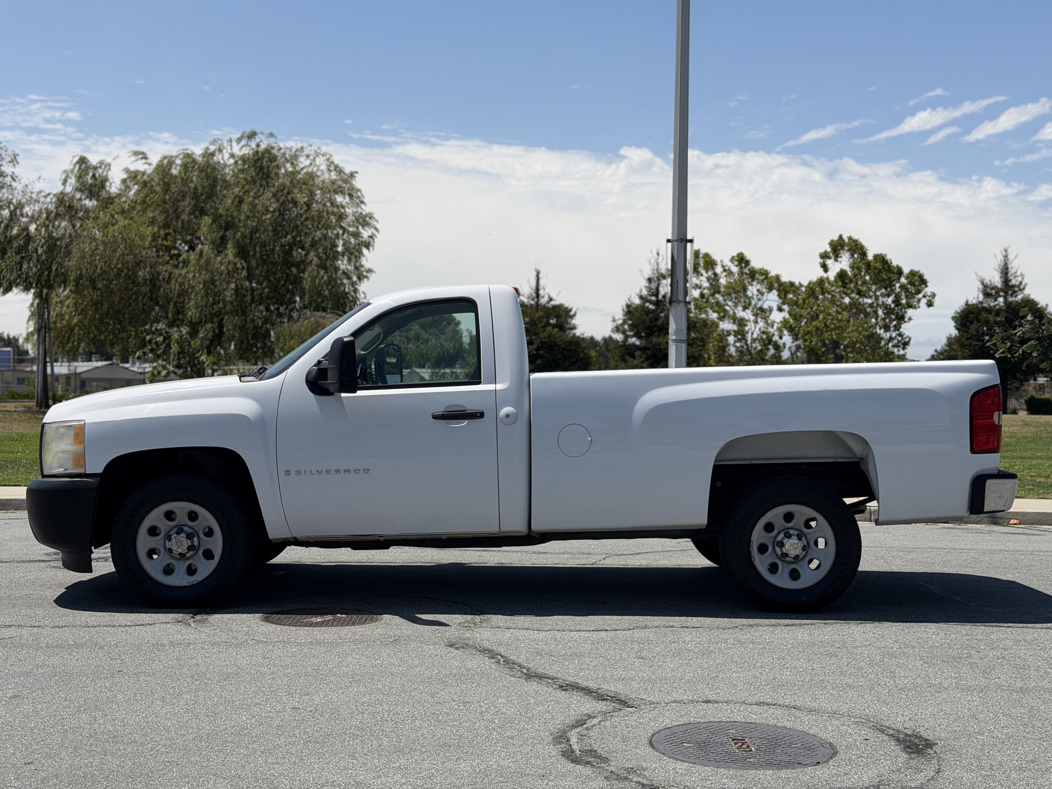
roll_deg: -0.1
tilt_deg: -0.5
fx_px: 1459
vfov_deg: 30.3
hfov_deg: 39.7
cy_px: 394
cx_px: 526
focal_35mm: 48
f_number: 1.78
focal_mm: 6.76
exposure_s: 1/8772
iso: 80
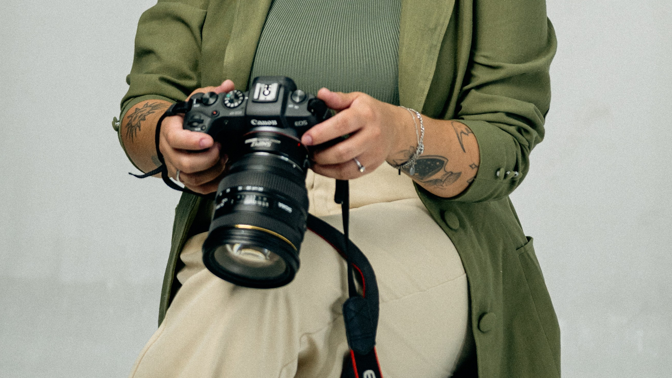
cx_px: 335
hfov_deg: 25.9
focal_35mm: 82
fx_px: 1461
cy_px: -67
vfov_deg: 14.3
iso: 640
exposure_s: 1/125
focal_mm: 35
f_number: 2.8
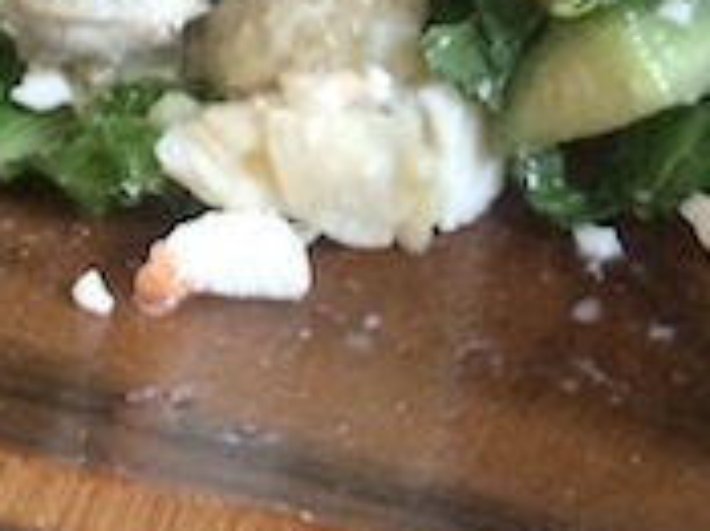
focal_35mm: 137
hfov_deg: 14.3
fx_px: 2808
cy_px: -657
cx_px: 613
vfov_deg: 9.8
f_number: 2.2
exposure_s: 1/24
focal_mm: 4.12
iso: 320
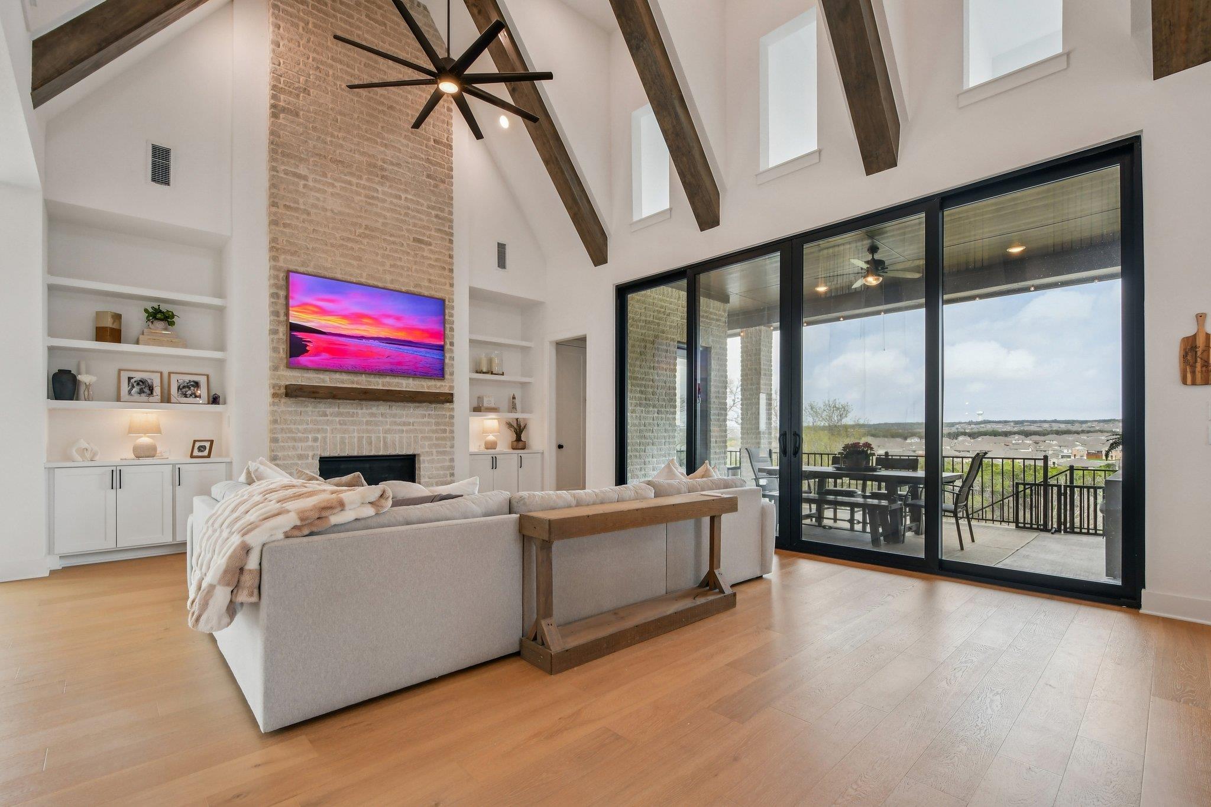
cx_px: 606
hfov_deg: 100.4
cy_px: 404
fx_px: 505
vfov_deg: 77.3
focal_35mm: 15
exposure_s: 1/125
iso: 400
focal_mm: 10
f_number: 8
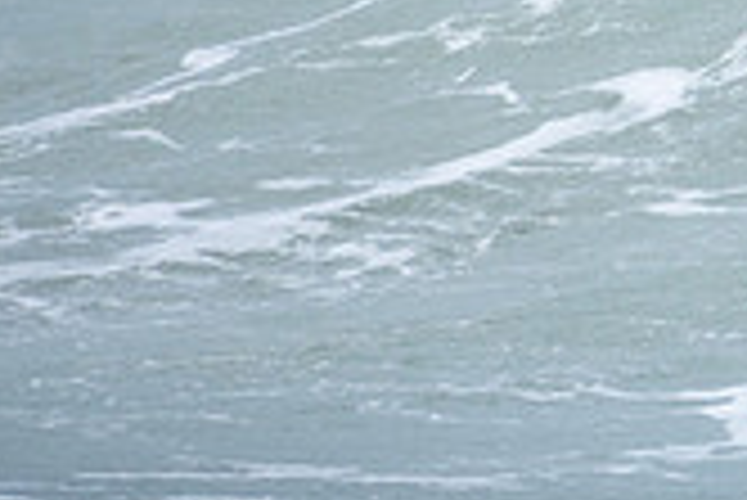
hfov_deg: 0.8
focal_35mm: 2613
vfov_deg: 0.5
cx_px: 1071
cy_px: -115
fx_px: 54266
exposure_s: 1/1000
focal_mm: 500
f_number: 5.6
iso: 220
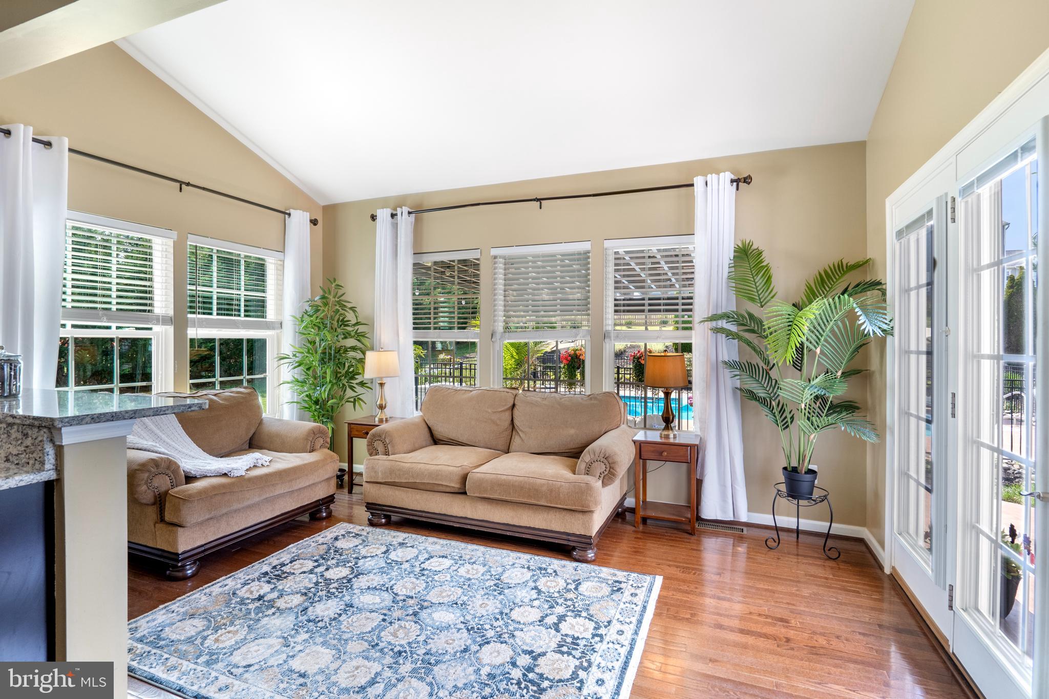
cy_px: 350
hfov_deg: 96.7
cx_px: 524
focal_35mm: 16
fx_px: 466
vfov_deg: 73.7
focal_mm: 16
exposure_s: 1/5
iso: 640
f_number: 8
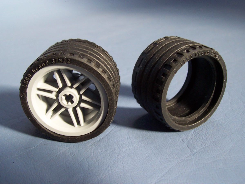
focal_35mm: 37
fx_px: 262
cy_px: 92
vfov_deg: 38.7
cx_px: 122
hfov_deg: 50.1
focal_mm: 5.6
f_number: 2.8
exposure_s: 1/60
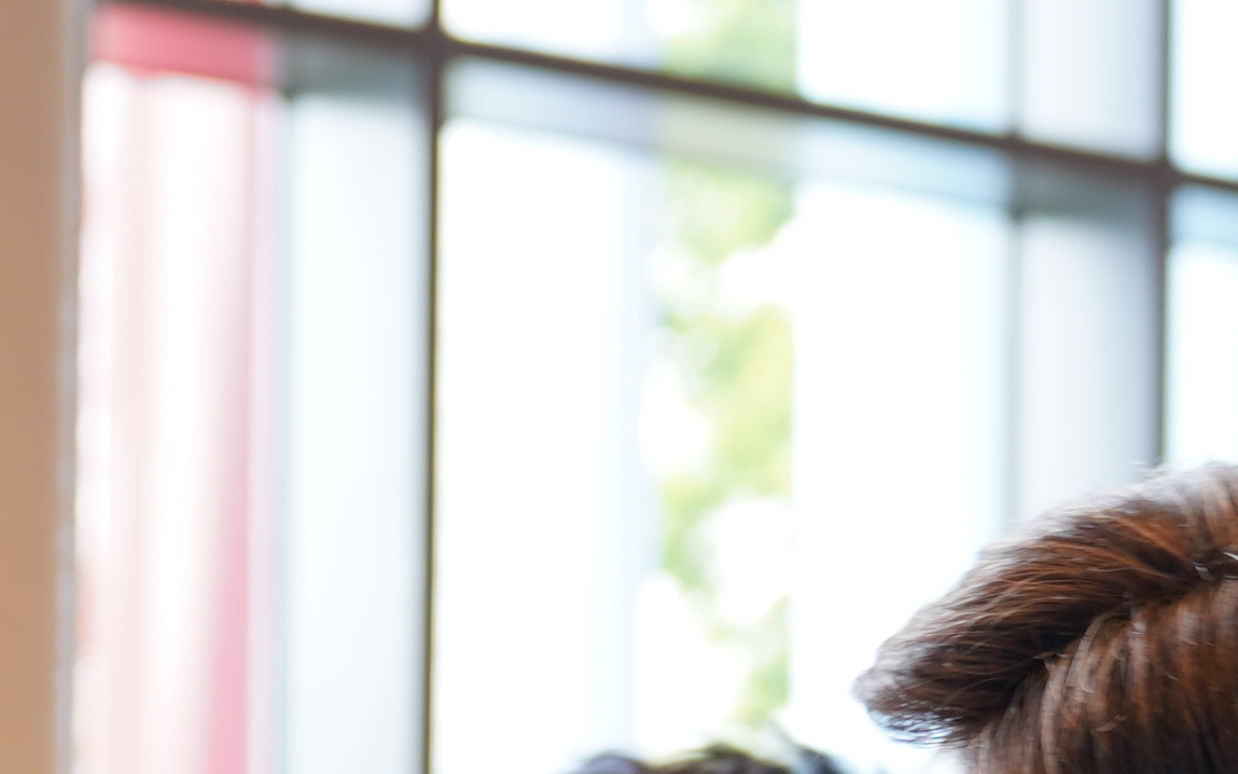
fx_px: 5027
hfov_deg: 13.5
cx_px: -397
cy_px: 1696
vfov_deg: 8.2
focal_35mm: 149
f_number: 2.8
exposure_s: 1/30
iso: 160
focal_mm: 28
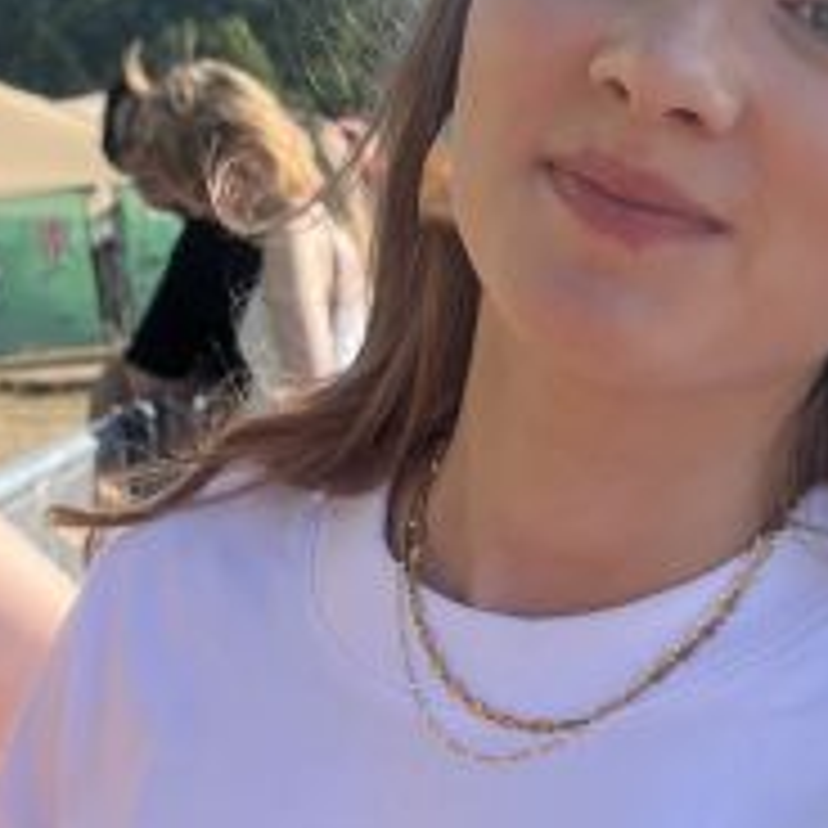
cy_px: 612
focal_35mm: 75
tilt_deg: -10.2
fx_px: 2030
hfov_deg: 22.9
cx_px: 558
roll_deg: +2.4
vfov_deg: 22.9
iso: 50
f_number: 1.6
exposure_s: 1/1992
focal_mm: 5.1
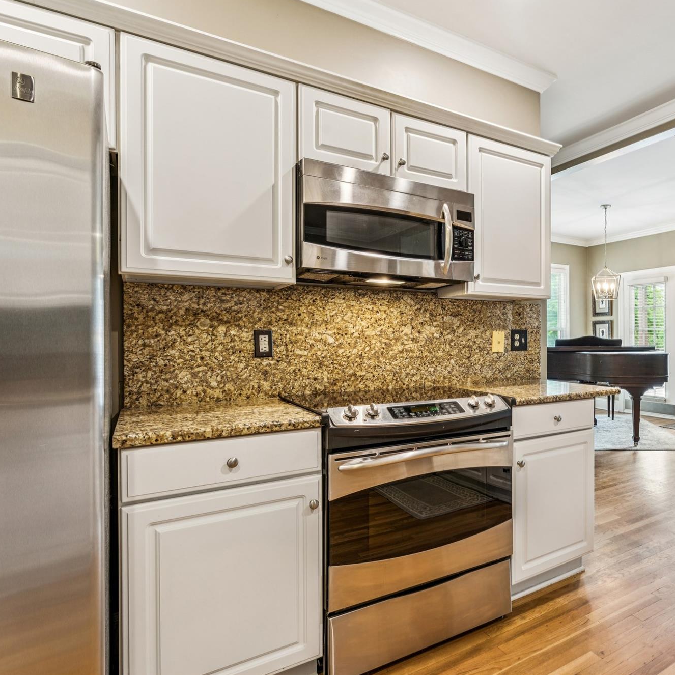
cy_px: 329
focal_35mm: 22
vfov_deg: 69.8
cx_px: 492
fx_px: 484
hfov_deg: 66.2
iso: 100
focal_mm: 16.7
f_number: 9
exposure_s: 1/1.67
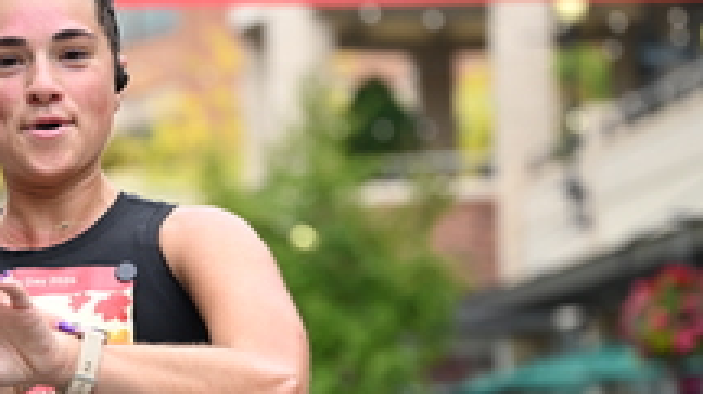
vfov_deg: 6.5
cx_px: 221
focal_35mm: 187
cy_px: 321
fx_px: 3482
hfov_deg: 11.5
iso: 640
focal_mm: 70
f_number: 2.8
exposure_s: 1/2000
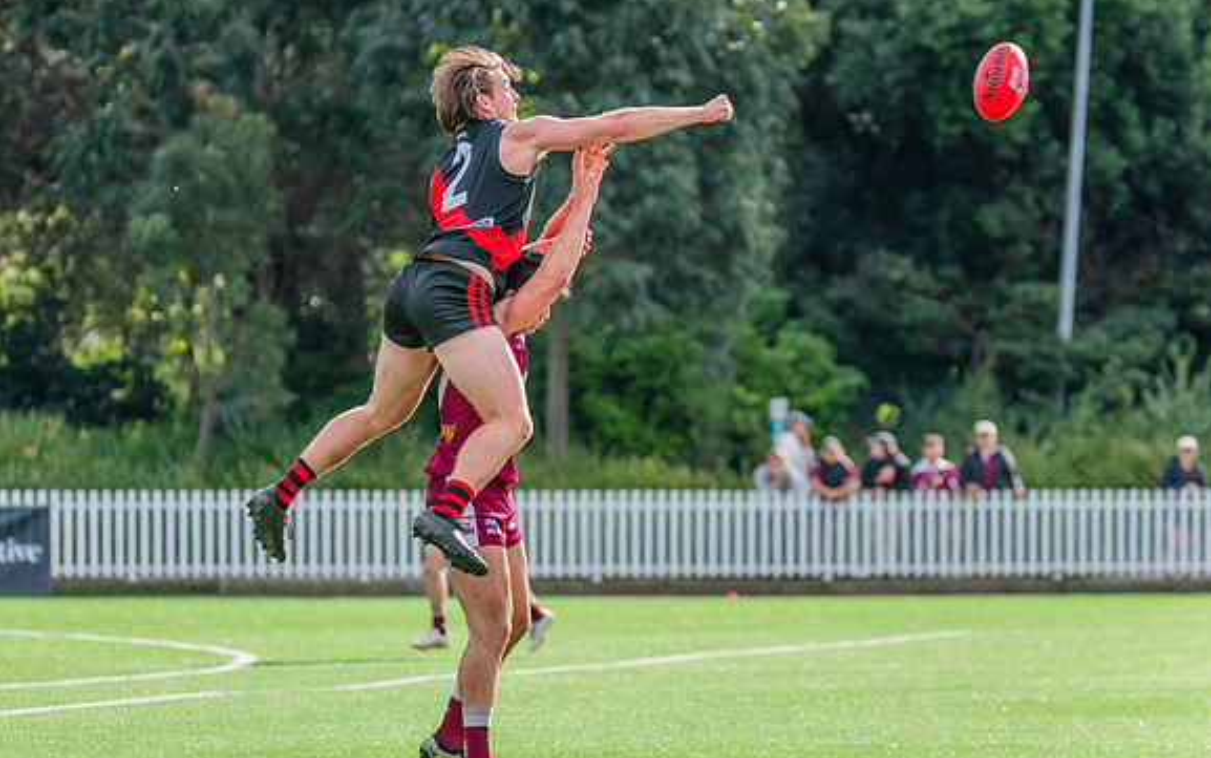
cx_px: 498
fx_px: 10960
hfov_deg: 6.3
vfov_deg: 4.0
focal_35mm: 332
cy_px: 291
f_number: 6.3
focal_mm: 270
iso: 800
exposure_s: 1/1250
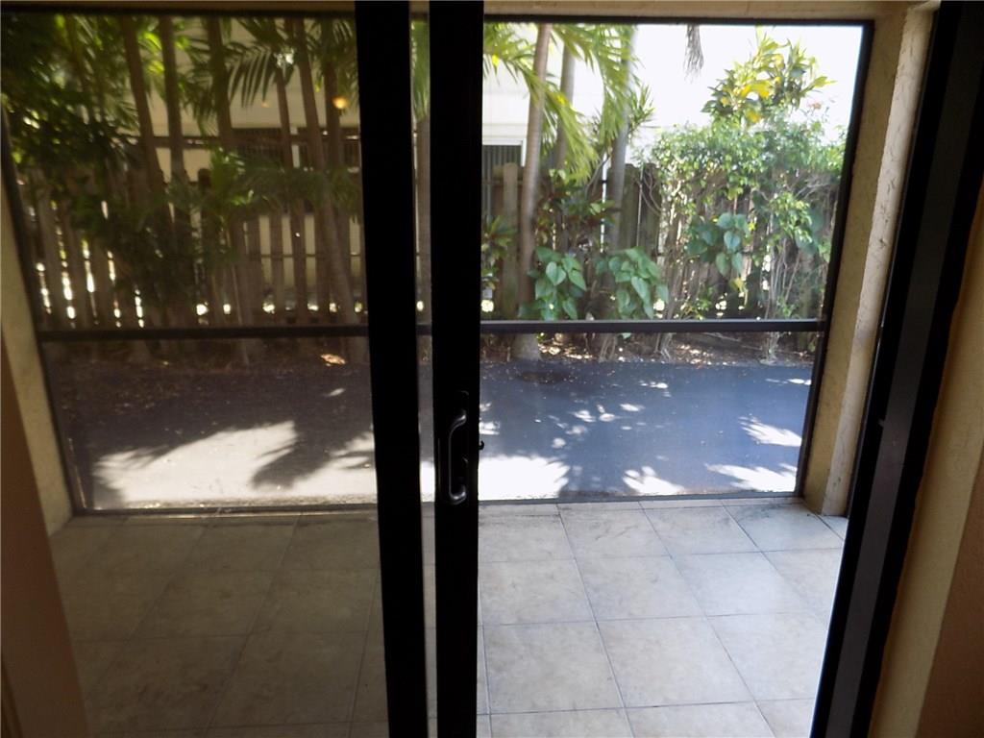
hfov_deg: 73.9
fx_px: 654
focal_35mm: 23
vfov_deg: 58.9
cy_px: 369
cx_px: 492
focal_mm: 4
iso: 80
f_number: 3.1
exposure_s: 1/30
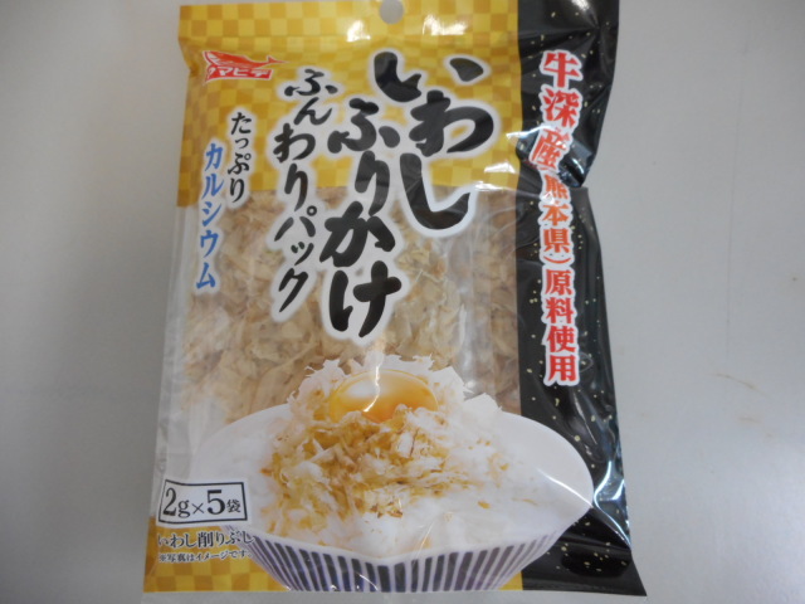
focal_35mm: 25
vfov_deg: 54.9
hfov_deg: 69.4
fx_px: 581
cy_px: 302
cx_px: 402
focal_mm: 4.5
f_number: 3.7
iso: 320
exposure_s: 1/30
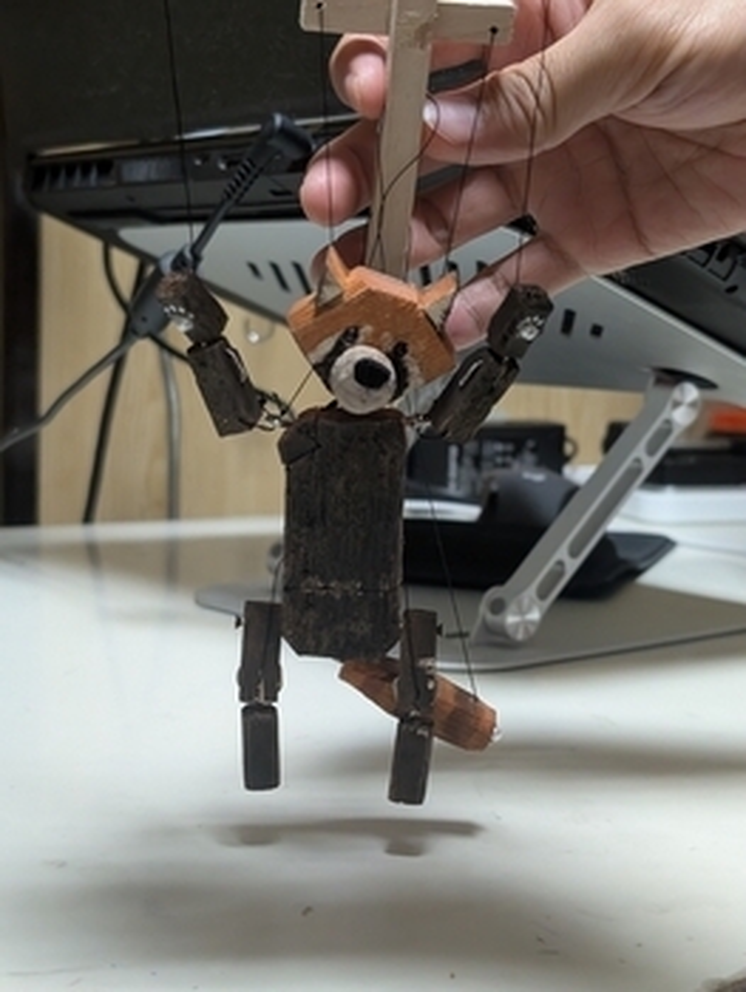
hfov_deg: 29.7
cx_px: 373
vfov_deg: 38.9
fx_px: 1406
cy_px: 496
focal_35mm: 49
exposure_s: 1/120
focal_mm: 6.9
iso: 919
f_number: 1.68
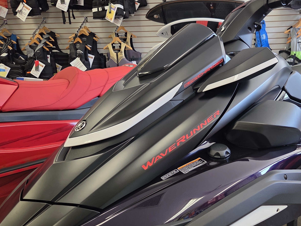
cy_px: 145
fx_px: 339
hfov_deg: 46.5
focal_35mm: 39
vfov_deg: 36.5
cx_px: 217
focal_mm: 5.4
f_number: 1.8
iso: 100
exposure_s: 1/120
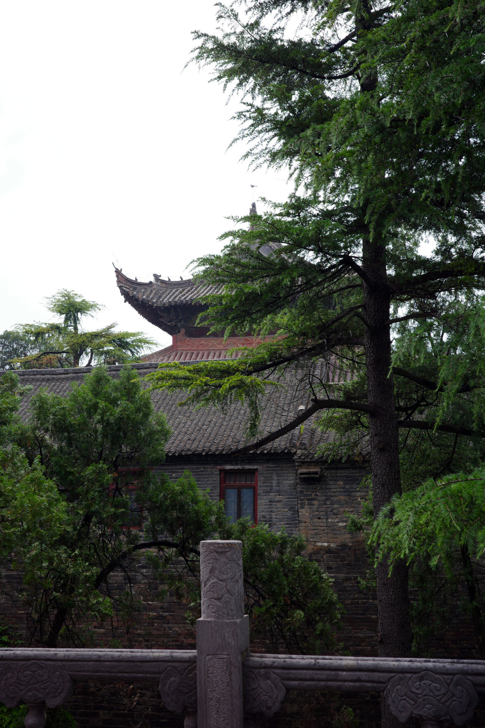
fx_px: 808
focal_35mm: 40
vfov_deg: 48.5
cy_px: 364
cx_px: 242
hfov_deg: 33.4
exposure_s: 1/500
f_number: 5.6
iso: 200
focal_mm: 26
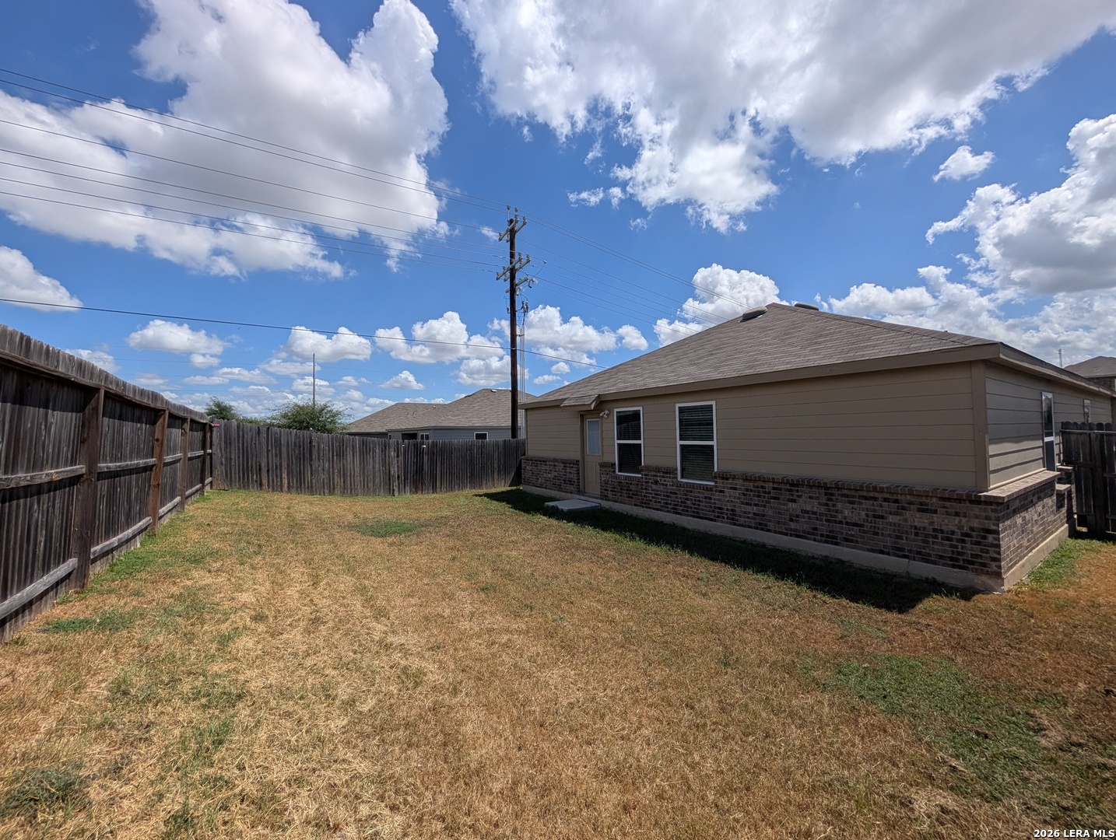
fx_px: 387
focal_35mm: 12
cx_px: 558
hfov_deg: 110.5
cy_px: 420
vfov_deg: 94.7
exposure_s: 1/6494
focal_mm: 2.02
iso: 55
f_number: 1.7
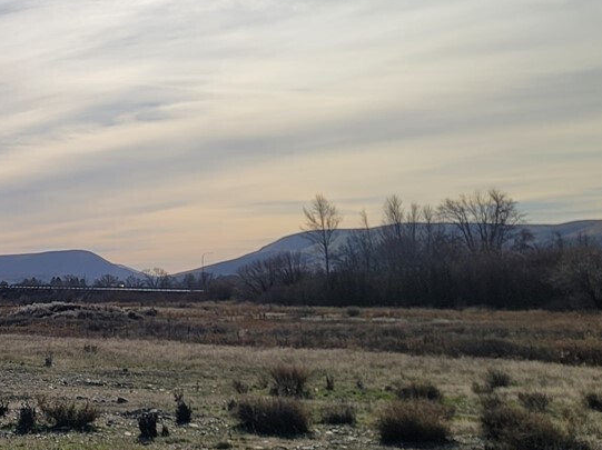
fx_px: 1286
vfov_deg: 19.8
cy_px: 138
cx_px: -93
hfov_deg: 24.2
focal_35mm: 74
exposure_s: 1/4021
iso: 20
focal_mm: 7
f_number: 1.8
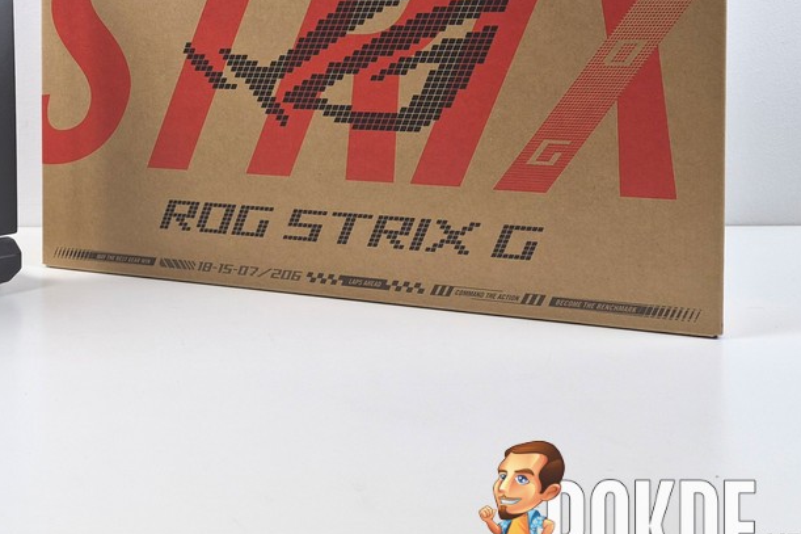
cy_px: 37
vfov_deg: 27.4
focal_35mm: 47
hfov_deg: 39.0
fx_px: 1045
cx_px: 81
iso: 40
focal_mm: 5.4
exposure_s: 1/100
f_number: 1.8
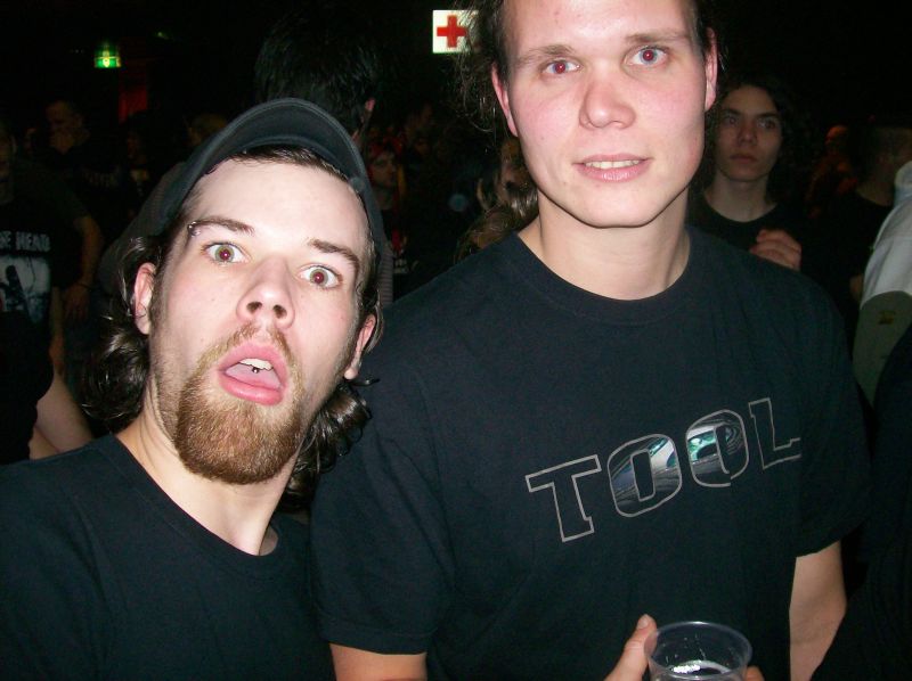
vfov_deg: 39.6
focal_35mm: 36
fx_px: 947
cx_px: 456
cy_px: 340
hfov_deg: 51.4
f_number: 2.7
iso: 140
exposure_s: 1/64
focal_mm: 6
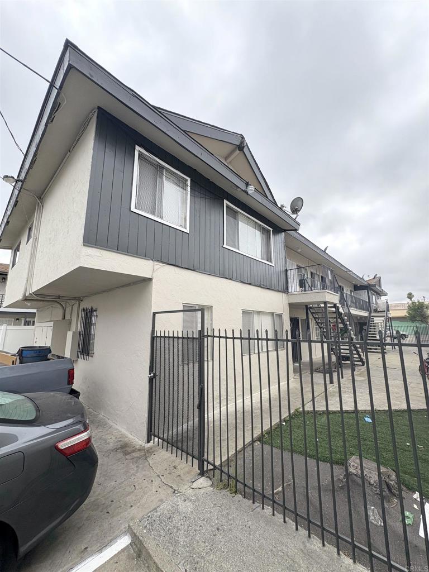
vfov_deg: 102.1
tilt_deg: +10.9
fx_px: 231
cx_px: 214
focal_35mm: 14
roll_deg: +0.4
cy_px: 286
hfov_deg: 85.7
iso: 50
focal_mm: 2.22
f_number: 2.2
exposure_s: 1/899
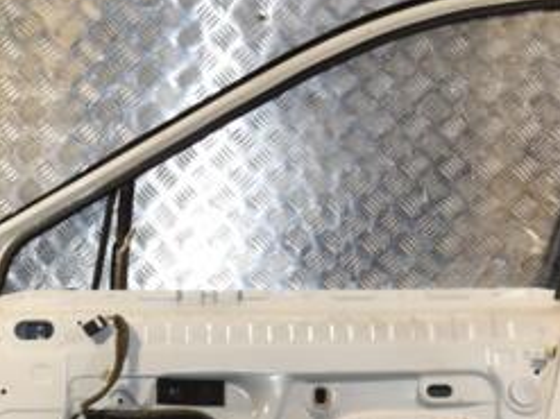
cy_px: 380
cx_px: 351
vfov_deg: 16.0
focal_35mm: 91
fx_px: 1471
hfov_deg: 21.5
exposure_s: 1/200
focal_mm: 26
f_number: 10
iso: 800
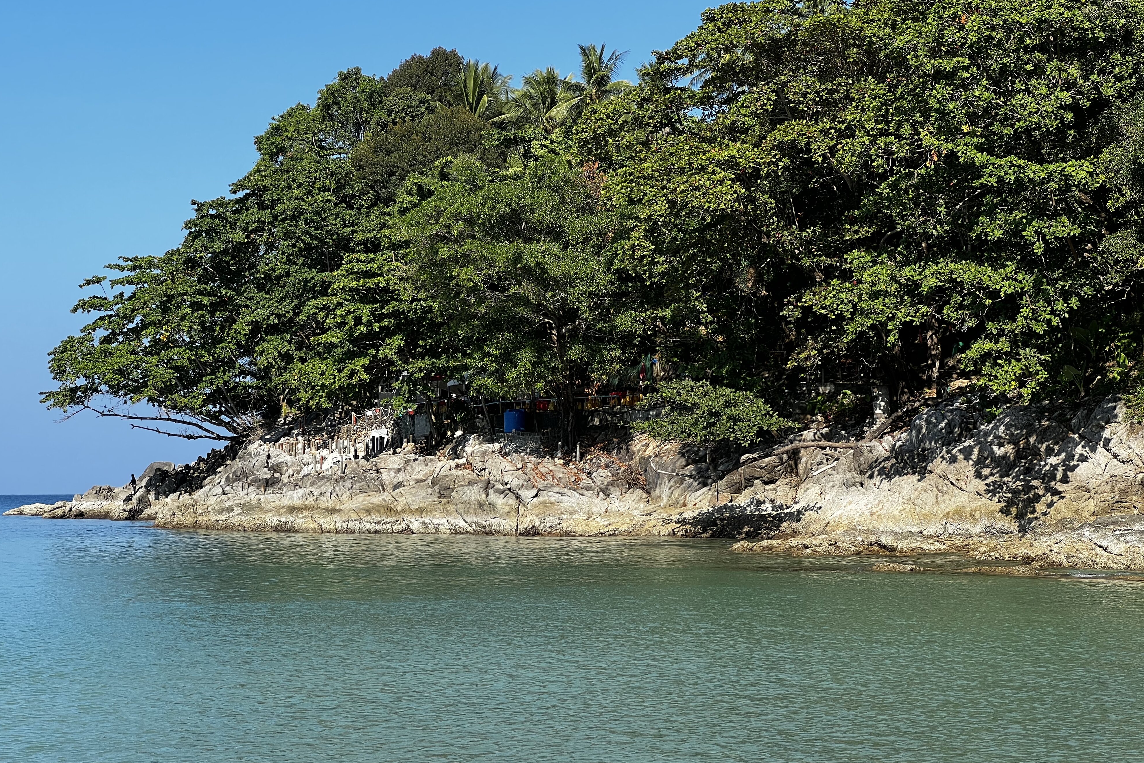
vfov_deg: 16.9
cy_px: 375
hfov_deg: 25.1
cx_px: 571
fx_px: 2574
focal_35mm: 81
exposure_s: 1/612
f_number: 2.8
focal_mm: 9
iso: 32
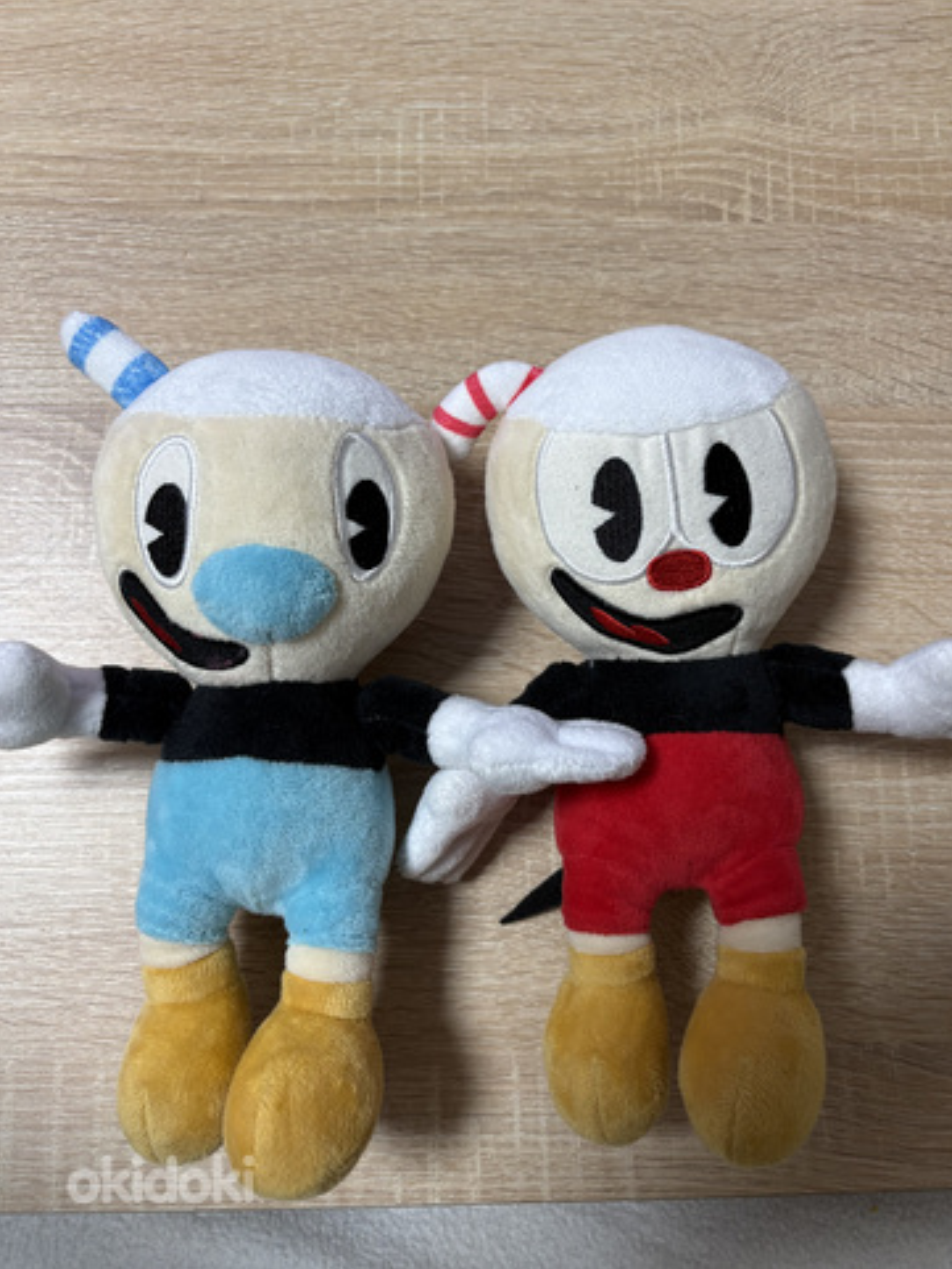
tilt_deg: -79.8
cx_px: 487
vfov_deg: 65.3
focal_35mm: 27
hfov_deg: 51.4
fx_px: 990
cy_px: 612
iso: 100
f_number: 1.6
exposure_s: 1/50
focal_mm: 5.96
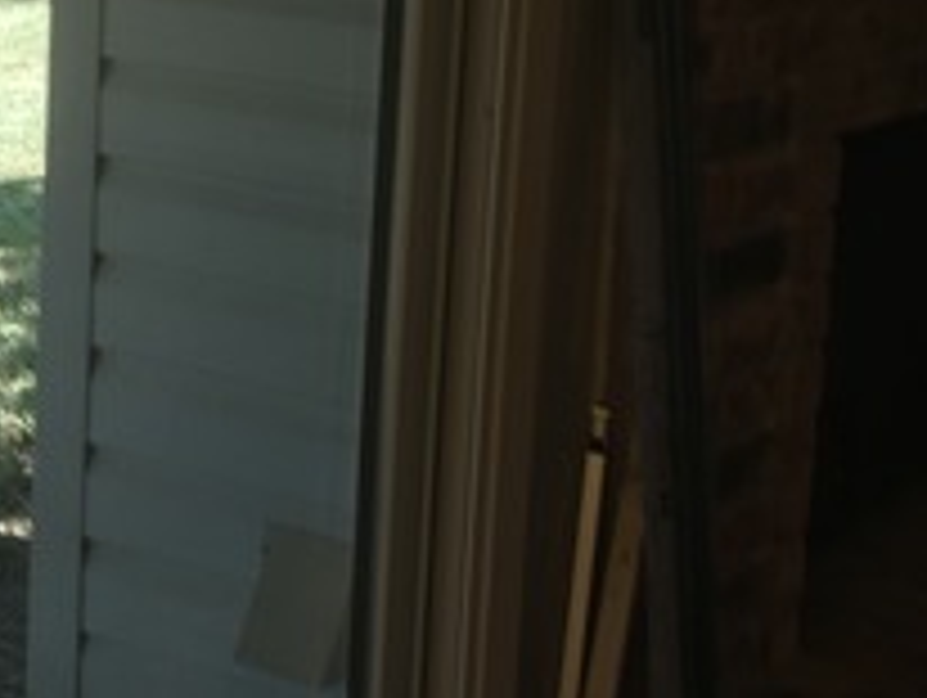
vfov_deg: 16.3
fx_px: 2413
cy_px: 104
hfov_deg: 21.1
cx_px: 18
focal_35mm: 90
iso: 25
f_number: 2.2
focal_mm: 4.15
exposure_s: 1/60
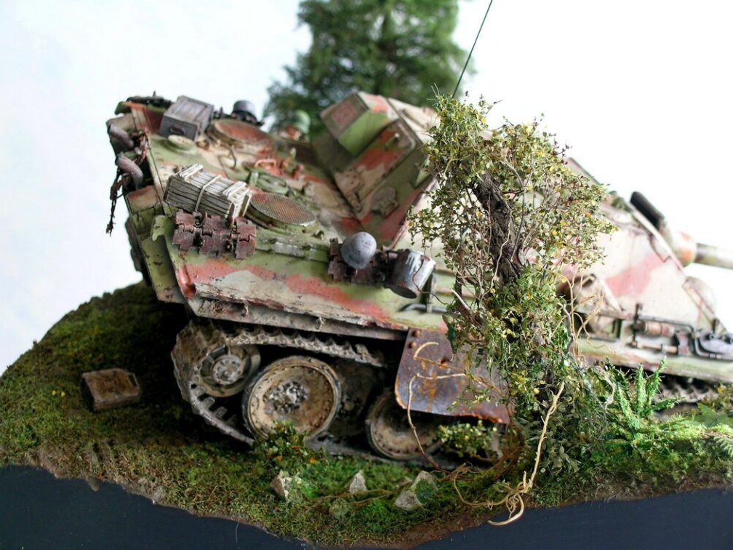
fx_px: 1398
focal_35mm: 66
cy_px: 279
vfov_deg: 22.3
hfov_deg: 29.4
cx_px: 362
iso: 53
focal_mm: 13.5
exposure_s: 1/3.2
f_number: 4.3
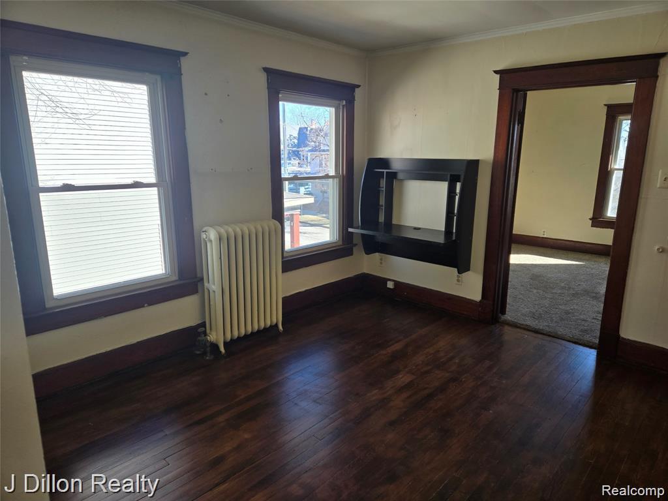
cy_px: 250
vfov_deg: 58.9
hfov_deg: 73.9
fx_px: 444
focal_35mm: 23
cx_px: 334
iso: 40
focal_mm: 5.4
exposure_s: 1/180
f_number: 1.8
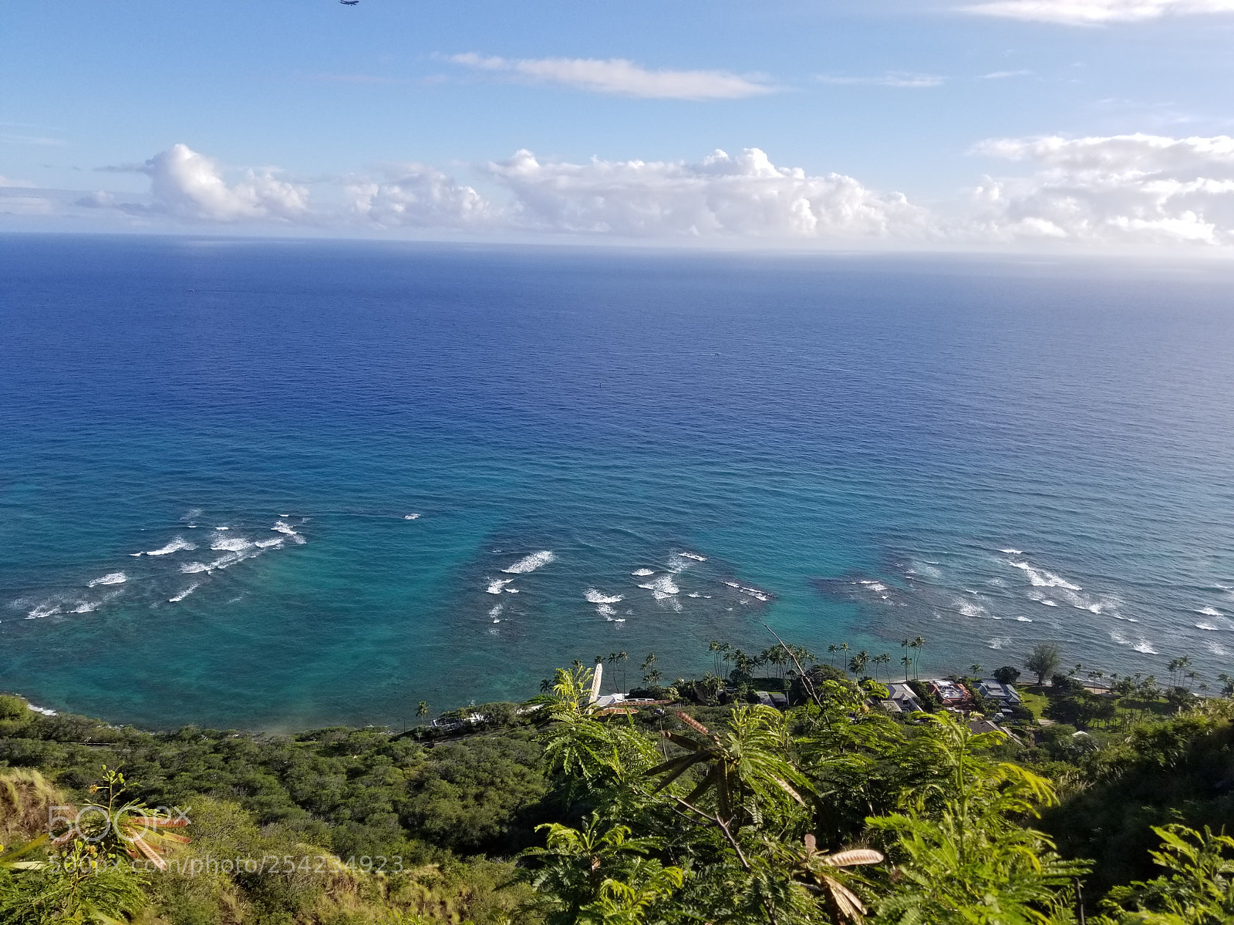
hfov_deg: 67.3
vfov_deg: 53.1
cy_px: 462
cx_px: 617
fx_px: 927
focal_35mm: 26
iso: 50
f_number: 1.7
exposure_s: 1/2264
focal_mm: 4.25
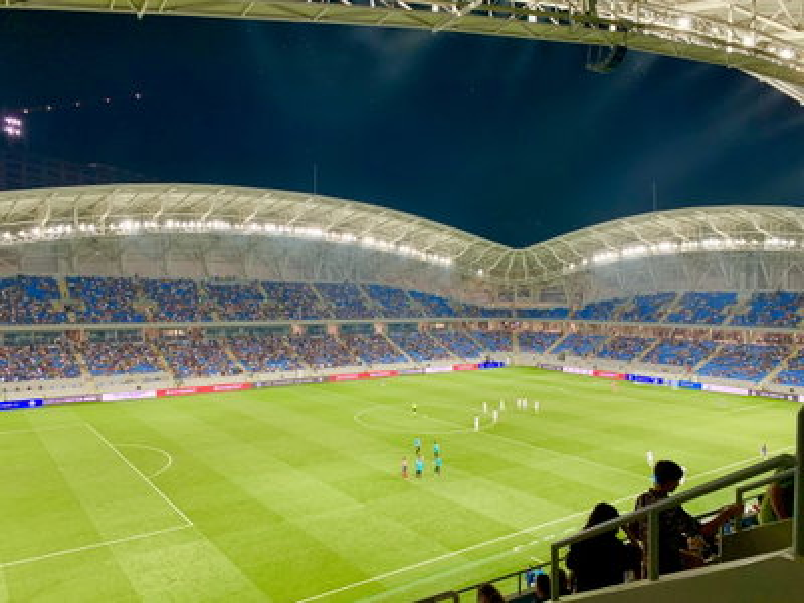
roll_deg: -0.8
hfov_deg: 67.3
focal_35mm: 26
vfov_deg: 53.1
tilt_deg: +0.7
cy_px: 302
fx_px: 604
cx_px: 402
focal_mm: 4.25
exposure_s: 1/50
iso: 64
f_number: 1.8
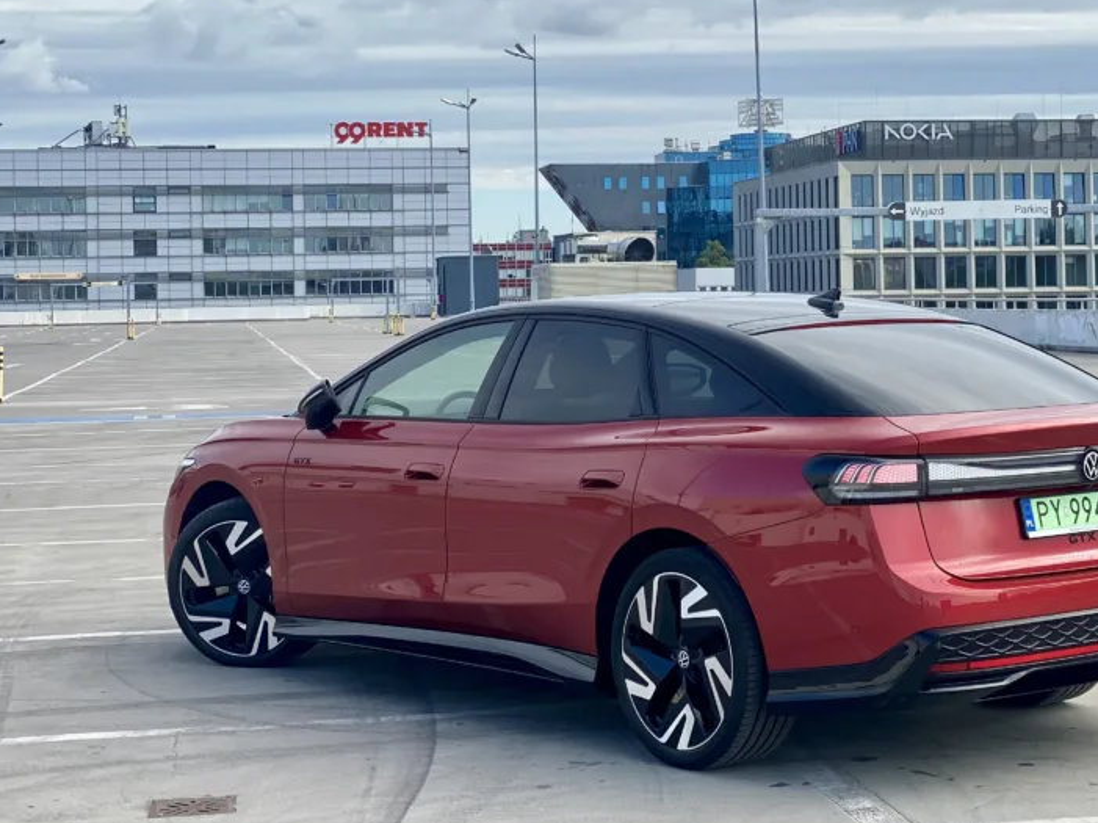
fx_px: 2409
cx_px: 652
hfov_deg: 25.6
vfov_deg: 19.3
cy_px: 307
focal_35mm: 76
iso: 20
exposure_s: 1/331
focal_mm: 6
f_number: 2
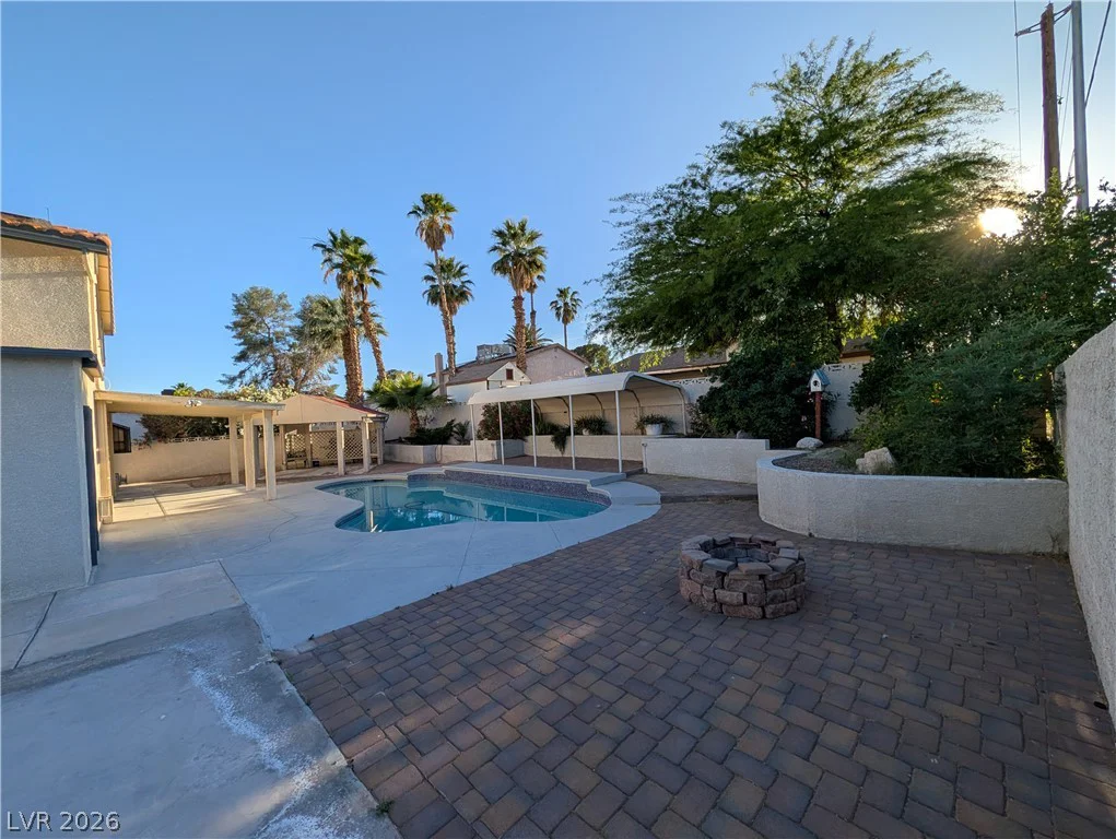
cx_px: 558
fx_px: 387
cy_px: 420
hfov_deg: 110.5
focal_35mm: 12
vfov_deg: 94.6
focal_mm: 2.02
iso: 61
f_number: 1.7
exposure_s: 1/2660
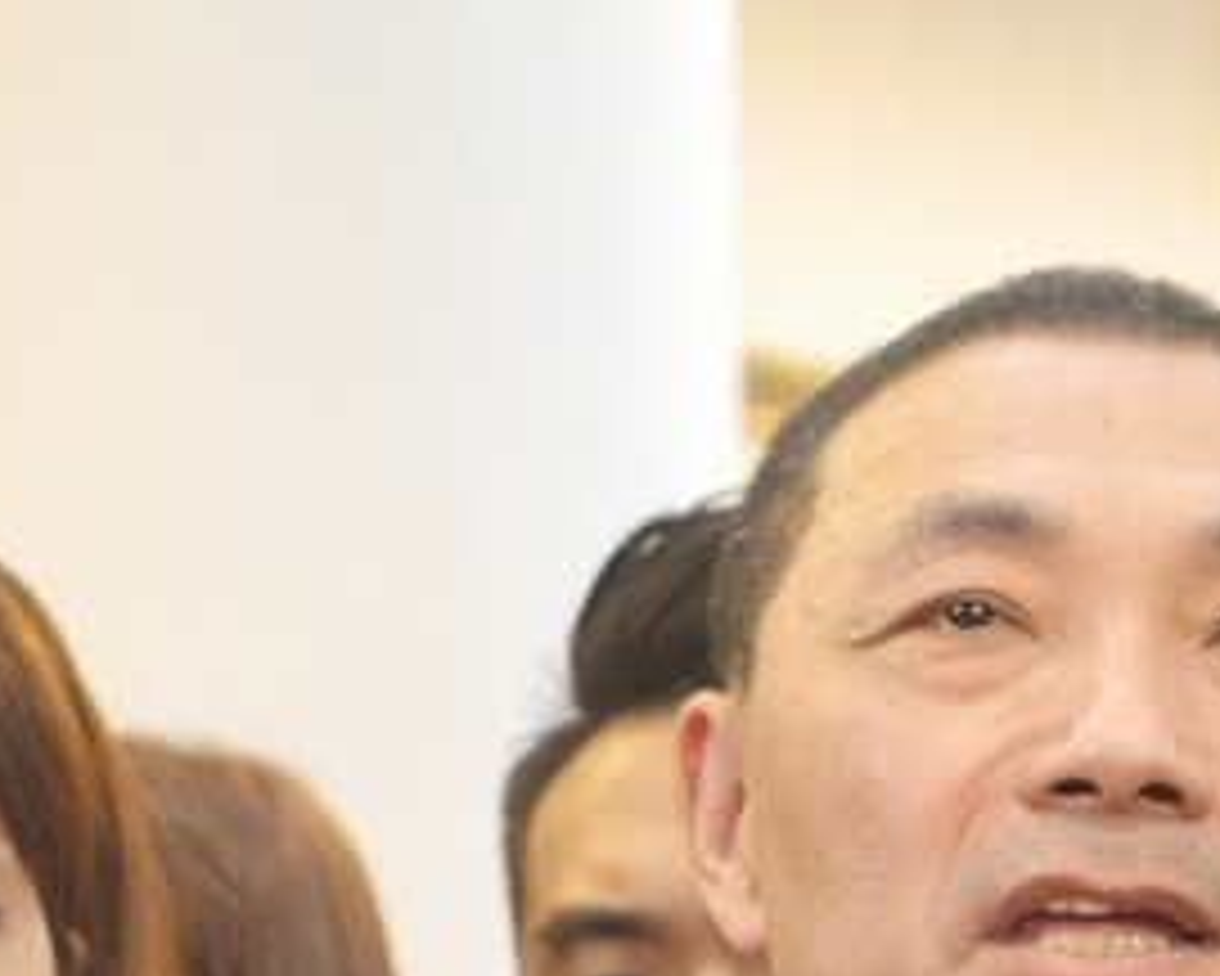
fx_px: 7477
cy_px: 1084
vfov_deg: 7.4
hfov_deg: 9.3
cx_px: 1080
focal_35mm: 207
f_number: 2.8
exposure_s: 1/80
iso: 2500
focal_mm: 35
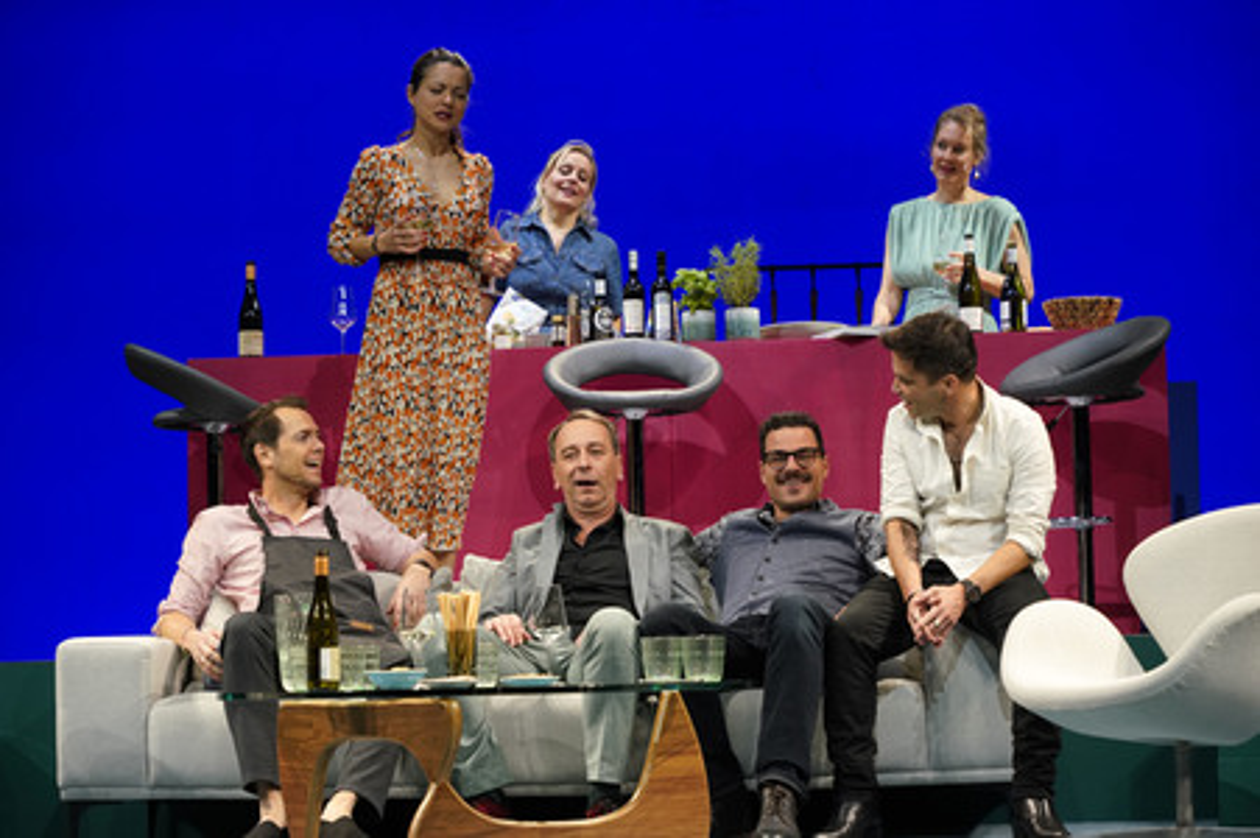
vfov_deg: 11.7
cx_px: 630
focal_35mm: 117
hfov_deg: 17.5
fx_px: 4092
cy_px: 419
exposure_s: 1/250
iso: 1600
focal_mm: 117
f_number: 5.6
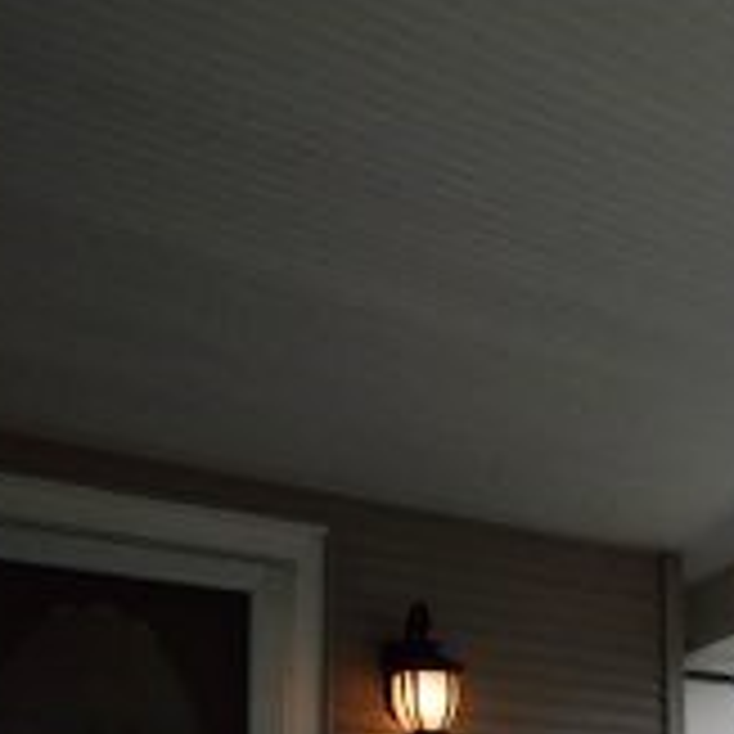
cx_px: 941
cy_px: 797
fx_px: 1199
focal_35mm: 50
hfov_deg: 28.3
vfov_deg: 30.6
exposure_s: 1/125
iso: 400
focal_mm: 10
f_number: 9
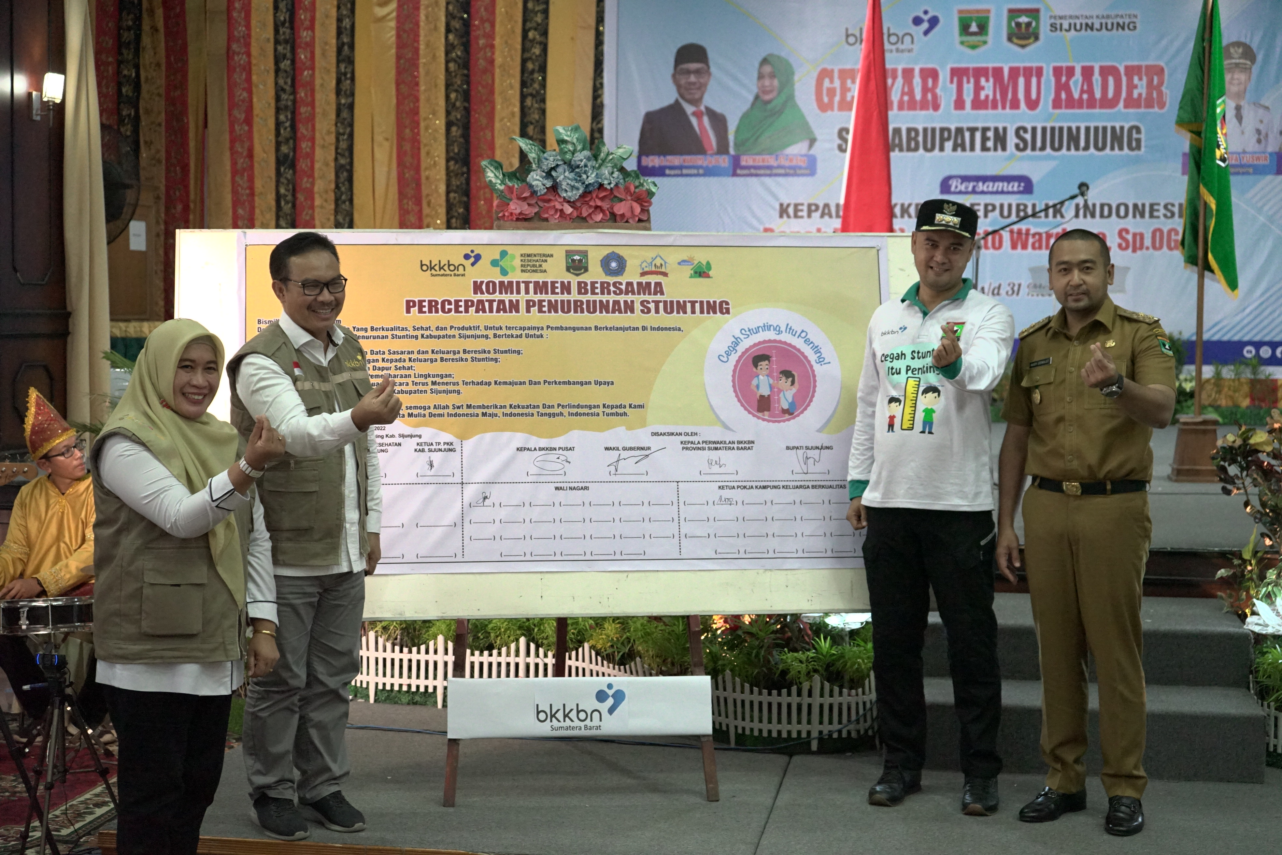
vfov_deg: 25.1
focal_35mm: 54
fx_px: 1923
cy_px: 428
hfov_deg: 36.9
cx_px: 641
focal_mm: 54
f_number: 5
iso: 6400
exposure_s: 1/100
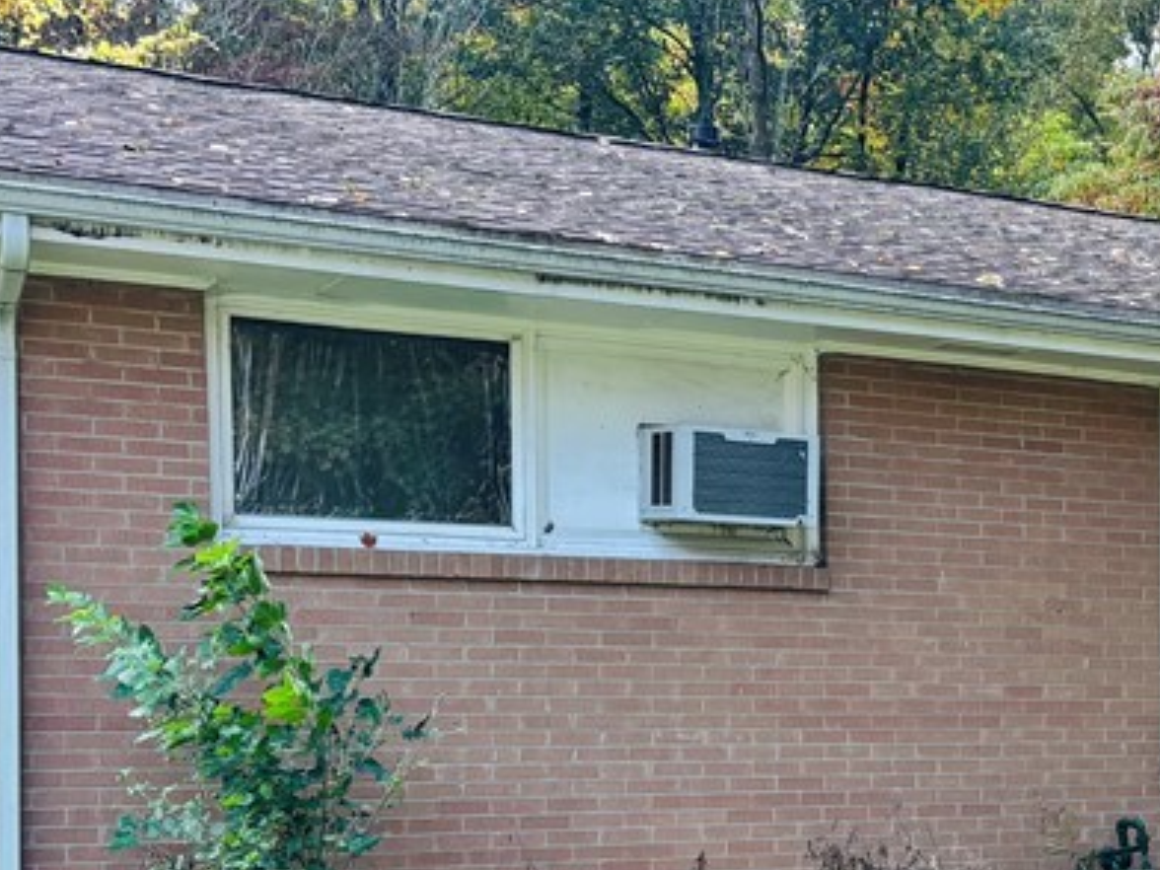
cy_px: 784
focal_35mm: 68
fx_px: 2279
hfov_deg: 26.2
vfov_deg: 21.1
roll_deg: +0.1
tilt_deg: -1.5
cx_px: 1302
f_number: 1.6
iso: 50
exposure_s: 1/393
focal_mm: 5.96
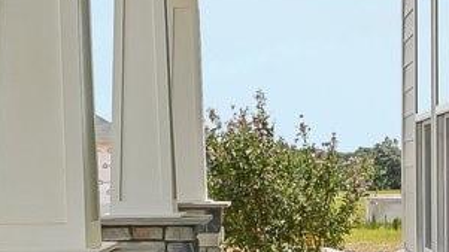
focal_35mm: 107
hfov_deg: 19.8
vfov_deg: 11.3
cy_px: 172
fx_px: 1273
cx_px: 354
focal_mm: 10
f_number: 8
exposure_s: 1/125
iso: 100
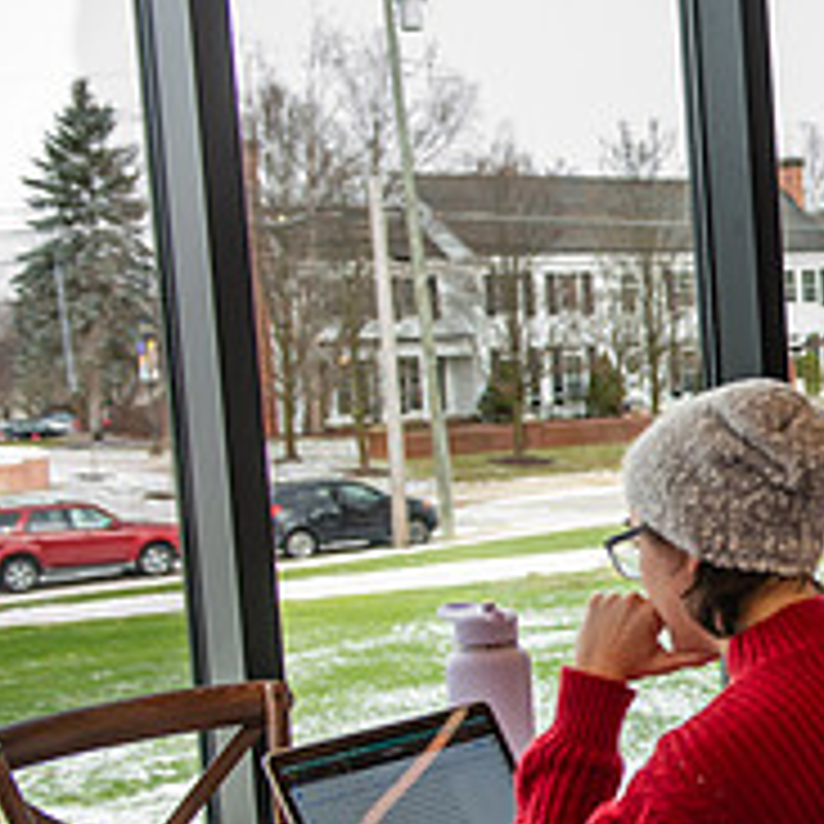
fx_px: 2316
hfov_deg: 18.1
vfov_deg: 20.1
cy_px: 543
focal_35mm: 86
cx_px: 1207
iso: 500
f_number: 3.5
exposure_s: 1/200
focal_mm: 32
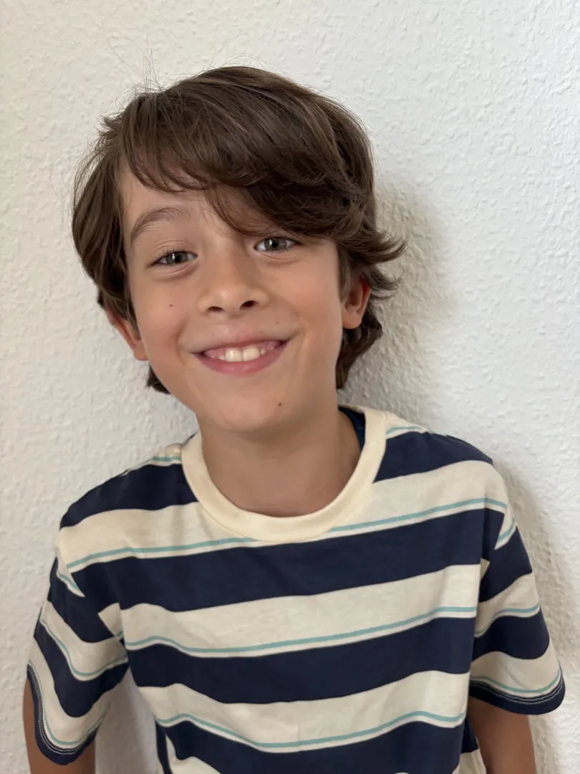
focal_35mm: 26
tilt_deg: -10.2
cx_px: 290
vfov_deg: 67.3
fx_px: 581
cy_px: 387
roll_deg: -1.1
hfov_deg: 53.1
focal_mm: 5.96
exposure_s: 1/95
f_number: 1.6
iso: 125
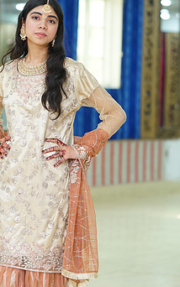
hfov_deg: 8.9
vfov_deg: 14.2
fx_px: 1153
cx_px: 26
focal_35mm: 147
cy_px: 166
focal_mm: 85
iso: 640
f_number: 2.8
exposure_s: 1/160
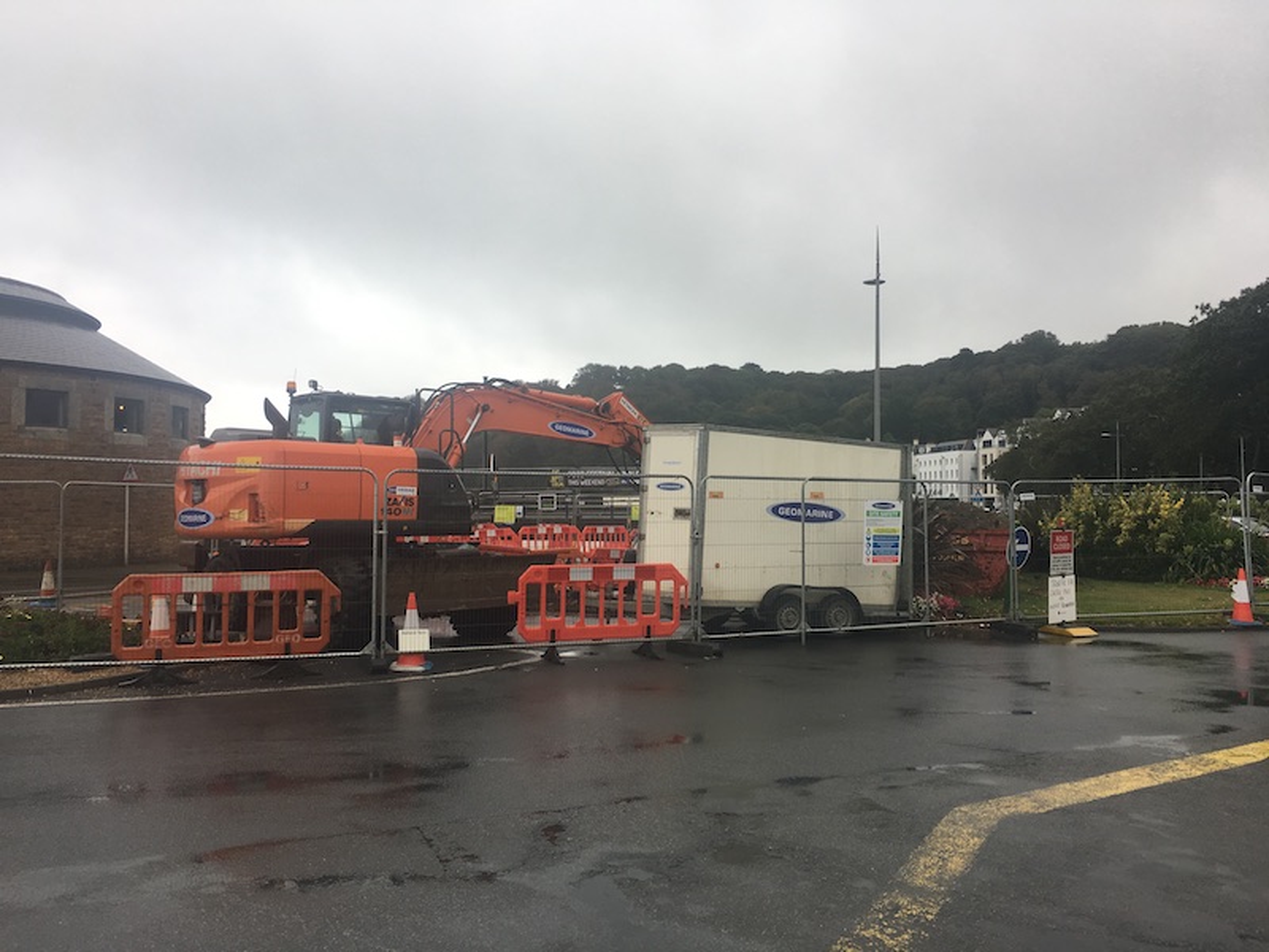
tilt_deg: +1.0
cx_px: 634
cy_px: 476
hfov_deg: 61.7
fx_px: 1063
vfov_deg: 48.2
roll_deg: +0.4
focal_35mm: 29
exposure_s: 1/159
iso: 25
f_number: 2.2
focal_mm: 4.15
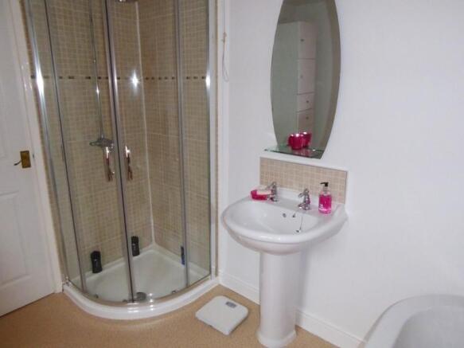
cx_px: 232
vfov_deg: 56.8
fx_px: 322
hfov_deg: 71.6
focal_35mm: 24
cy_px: 174
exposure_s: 1/60
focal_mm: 4.3
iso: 800
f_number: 8
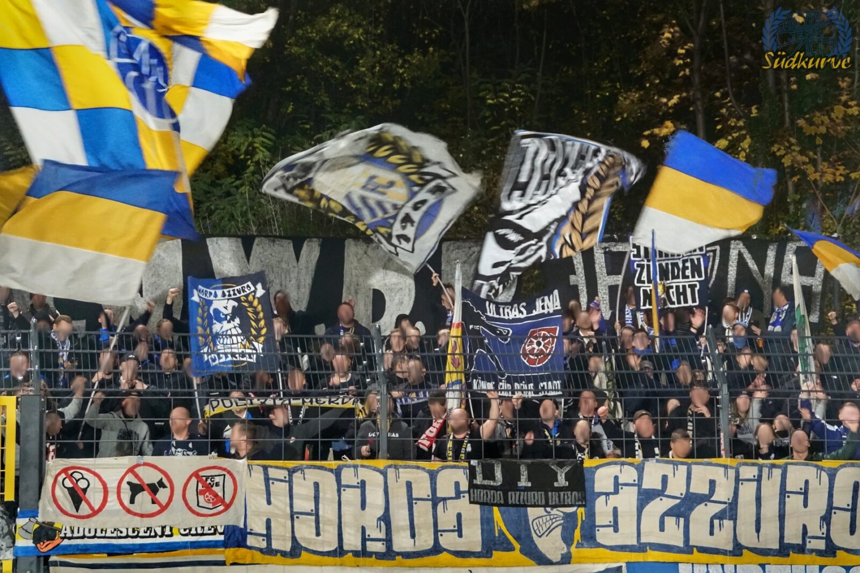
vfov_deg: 14.3
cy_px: 286
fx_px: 2293
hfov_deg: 21.2
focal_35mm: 96
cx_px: 430
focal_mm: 64
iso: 12800
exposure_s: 1/40
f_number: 5.6
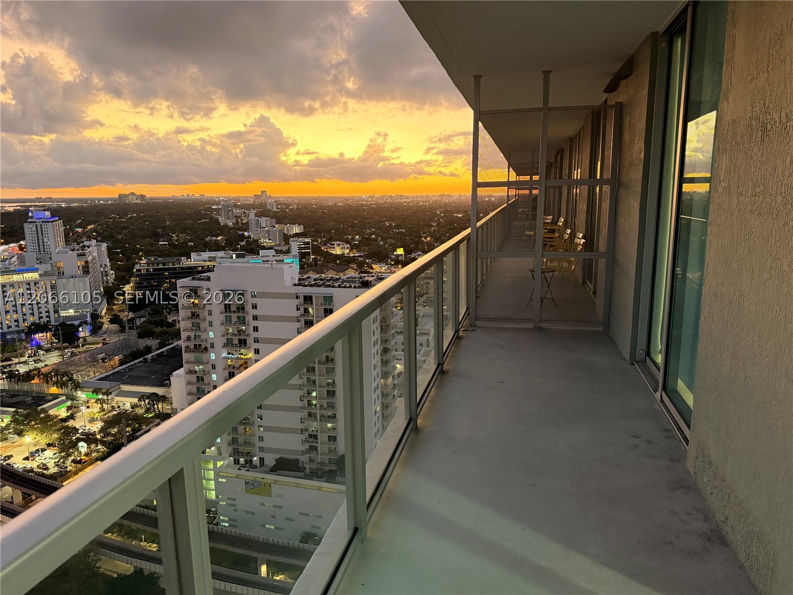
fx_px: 550
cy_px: 298
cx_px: 396
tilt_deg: -10.0
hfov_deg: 71.6
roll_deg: +0.5
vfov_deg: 56.8
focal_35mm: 24
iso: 800
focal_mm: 6.76
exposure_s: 1/40
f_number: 1.78
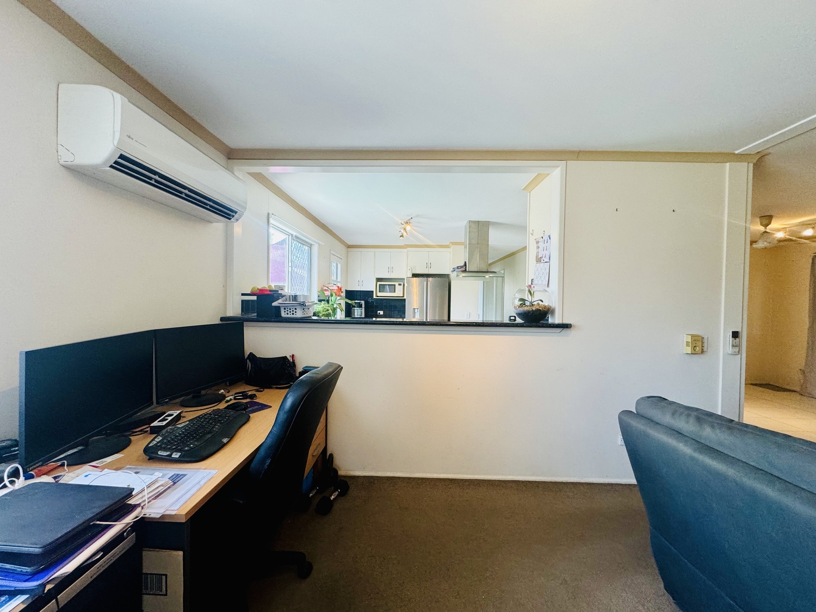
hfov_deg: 102.1
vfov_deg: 85.7
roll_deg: +0.4
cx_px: 408
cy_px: 306
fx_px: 330
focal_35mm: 14
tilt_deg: -3.9
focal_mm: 2.22
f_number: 2.2
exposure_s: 1/100
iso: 160
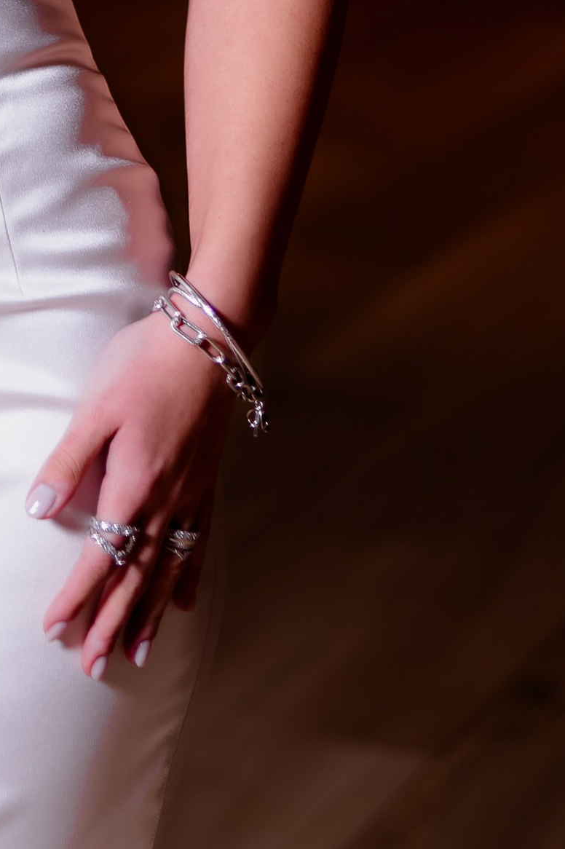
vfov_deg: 11.8
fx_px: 3889
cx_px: -90
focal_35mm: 165
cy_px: -534
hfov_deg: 8.2
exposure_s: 1/200
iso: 50
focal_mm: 50
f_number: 1.8
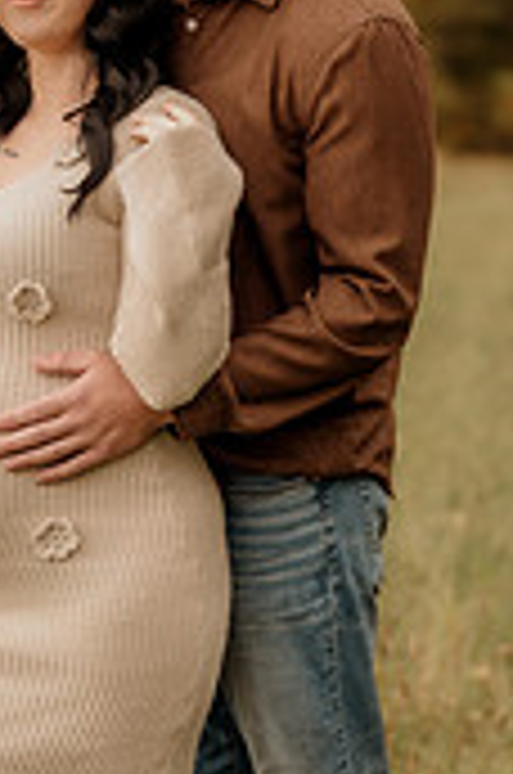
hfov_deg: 10.4
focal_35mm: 131
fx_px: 2811
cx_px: 218
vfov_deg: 15.7
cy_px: 306
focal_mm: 50
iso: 200
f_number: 1.8
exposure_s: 1/320
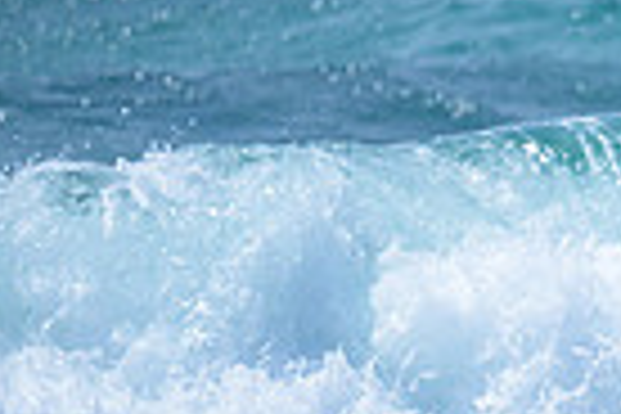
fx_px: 58197
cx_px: 1148
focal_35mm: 3374
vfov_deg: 0.4
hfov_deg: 0.6
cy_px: 515
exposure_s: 1/3200
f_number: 6.3
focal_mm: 800
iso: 640
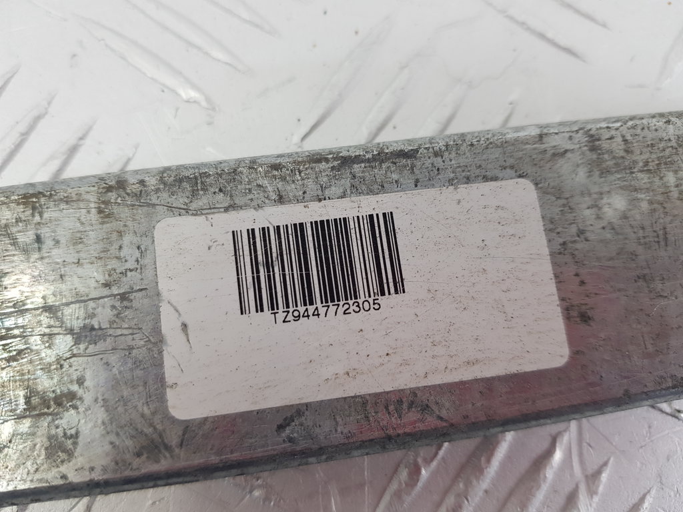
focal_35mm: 26
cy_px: 256
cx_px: 342
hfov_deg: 67.3
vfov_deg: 53.1
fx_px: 513
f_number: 1.7
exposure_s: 1/100
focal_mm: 4.2
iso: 64
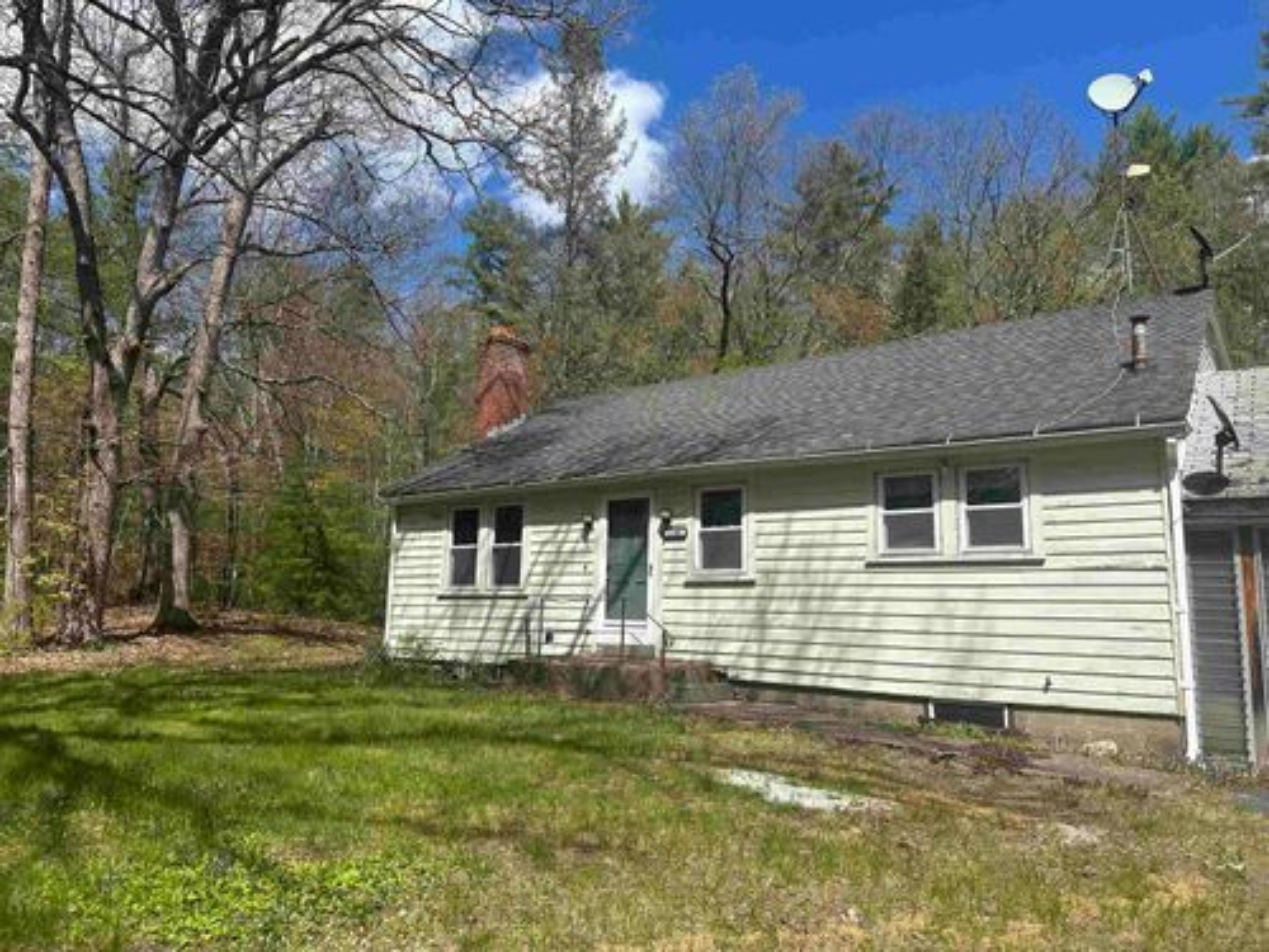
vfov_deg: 56.8
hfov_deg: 71.6
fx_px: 880
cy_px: 476
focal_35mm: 24
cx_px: 634
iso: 80
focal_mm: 6.86
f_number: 1.78
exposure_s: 1/5525
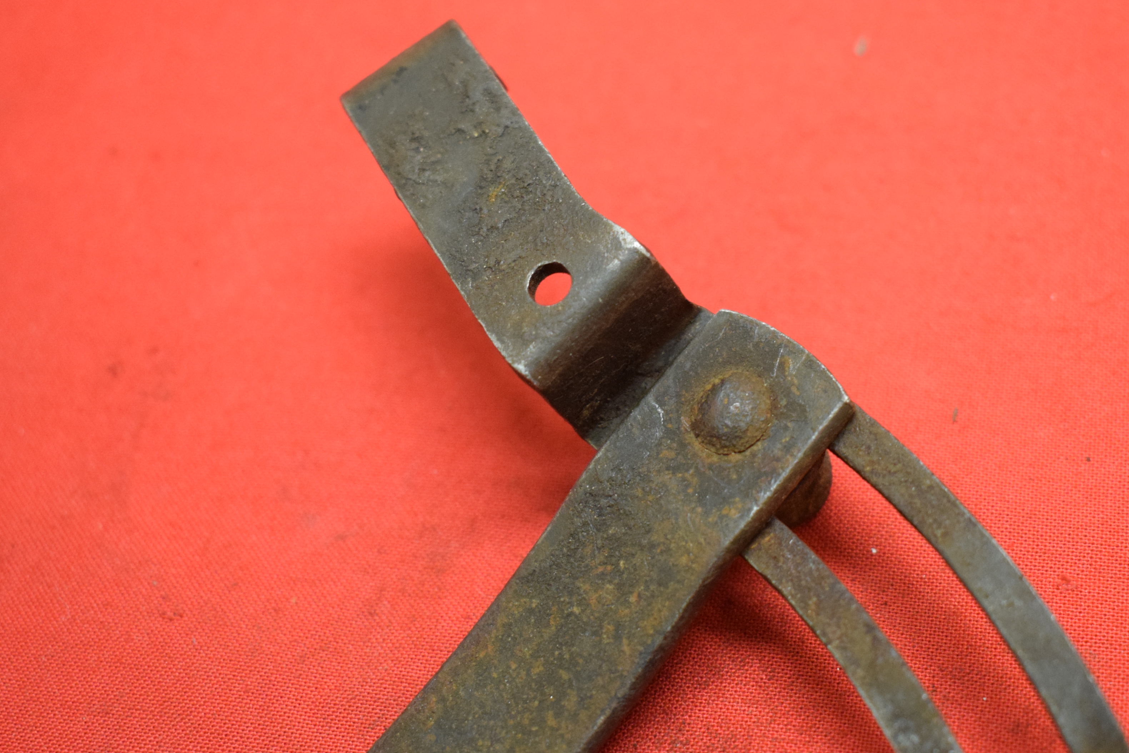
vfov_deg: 21.2
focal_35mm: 64
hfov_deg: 31.4
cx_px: 614
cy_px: 290
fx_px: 2007
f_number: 5
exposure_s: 1/100
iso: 2000
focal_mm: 30
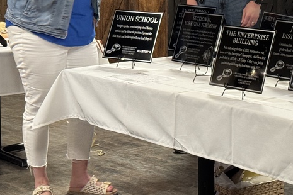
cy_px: 15
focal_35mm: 110
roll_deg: -0.1
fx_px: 895
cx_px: 289
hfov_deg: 18.1
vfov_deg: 12.3
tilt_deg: -5.8
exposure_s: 1/40
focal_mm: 6.76
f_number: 1.78
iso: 320
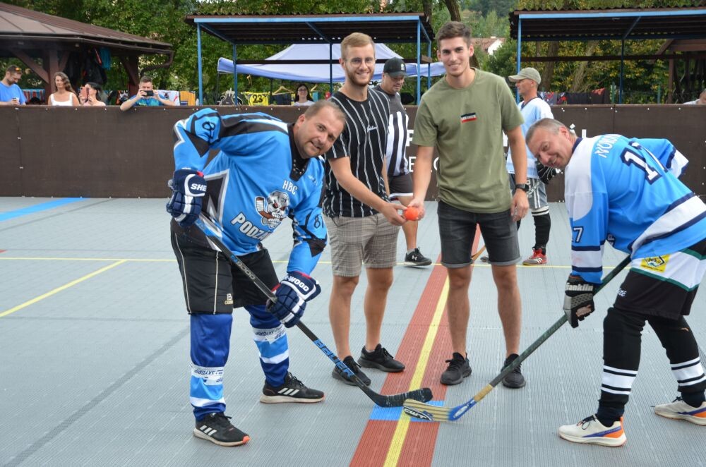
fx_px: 1115
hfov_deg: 35.1
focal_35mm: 57
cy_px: 234
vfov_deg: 23.7
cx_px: 353
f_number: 5.6
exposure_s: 1/125
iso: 200
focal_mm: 38
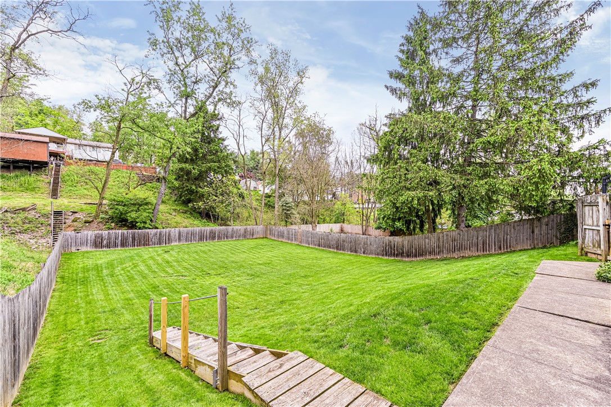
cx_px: 306
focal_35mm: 14
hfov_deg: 104.3
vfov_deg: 81.1
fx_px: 237
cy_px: 204
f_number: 8
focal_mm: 14
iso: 200
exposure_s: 1/50
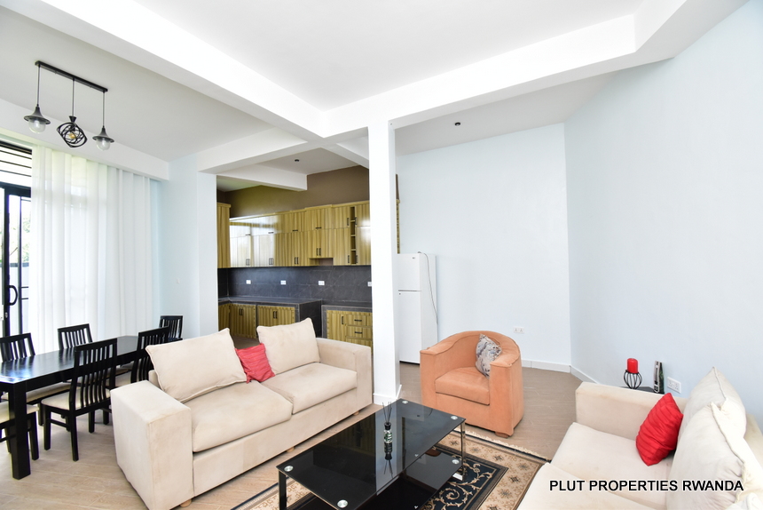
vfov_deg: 77.4
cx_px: 382
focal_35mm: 15
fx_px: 318
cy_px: 255
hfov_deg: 100.4
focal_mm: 10
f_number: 8
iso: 800
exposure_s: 1/50
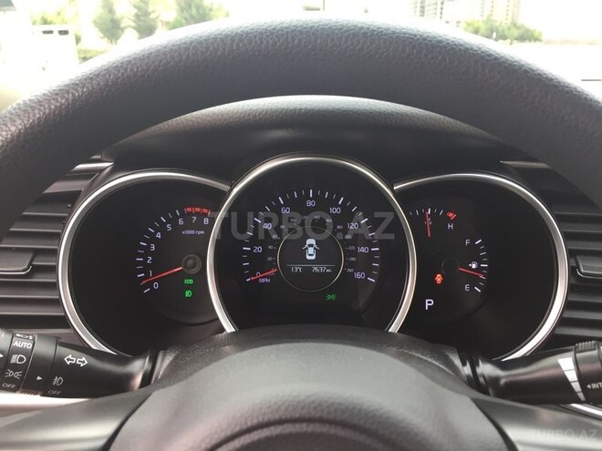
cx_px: 301
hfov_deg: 61.7
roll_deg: +0.6
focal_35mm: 29
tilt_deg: -19.4
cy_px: 226
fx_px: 504
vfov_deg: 48.2
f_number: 2.2
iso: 32
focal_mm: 4.15
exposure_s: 1/33
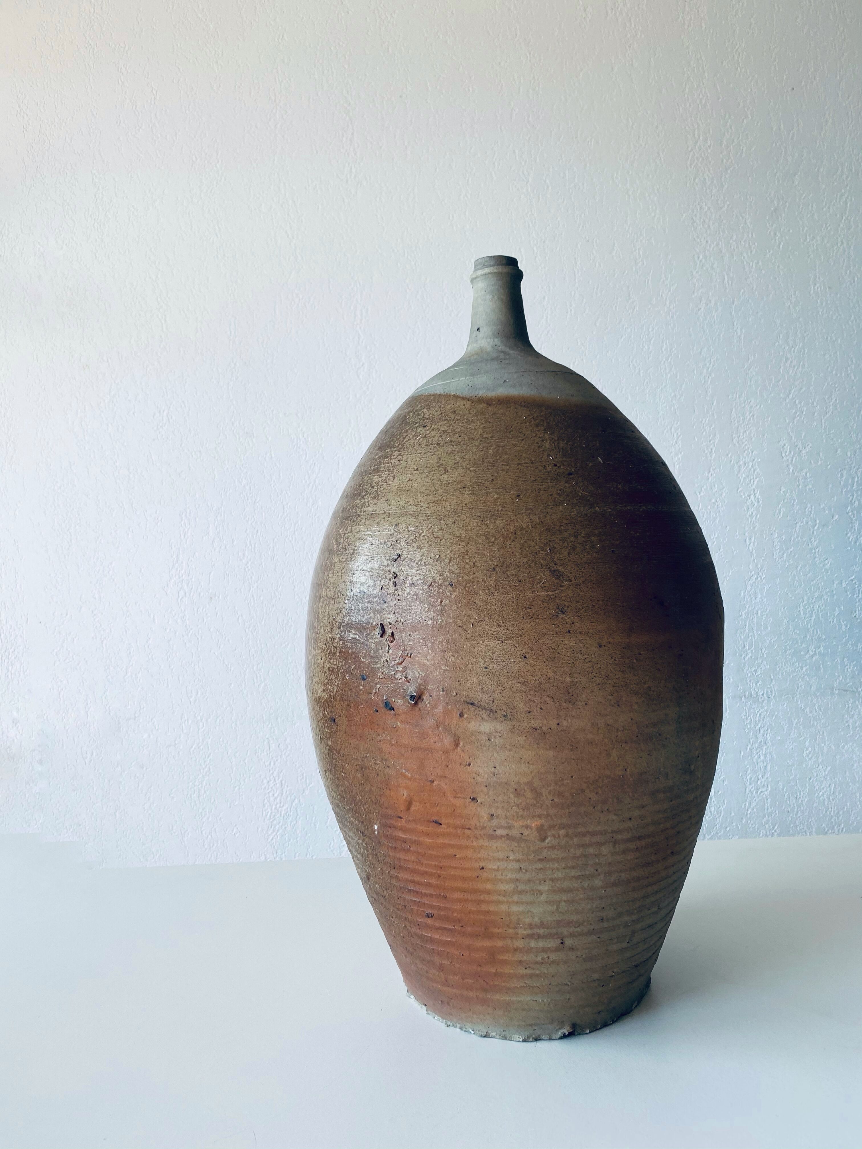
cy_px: 574
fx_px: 863
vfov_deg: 67.3
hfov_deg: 53.1
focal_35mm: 26
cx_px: 431
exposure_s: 1/122
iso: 32
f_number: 1.8
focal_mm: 4.25
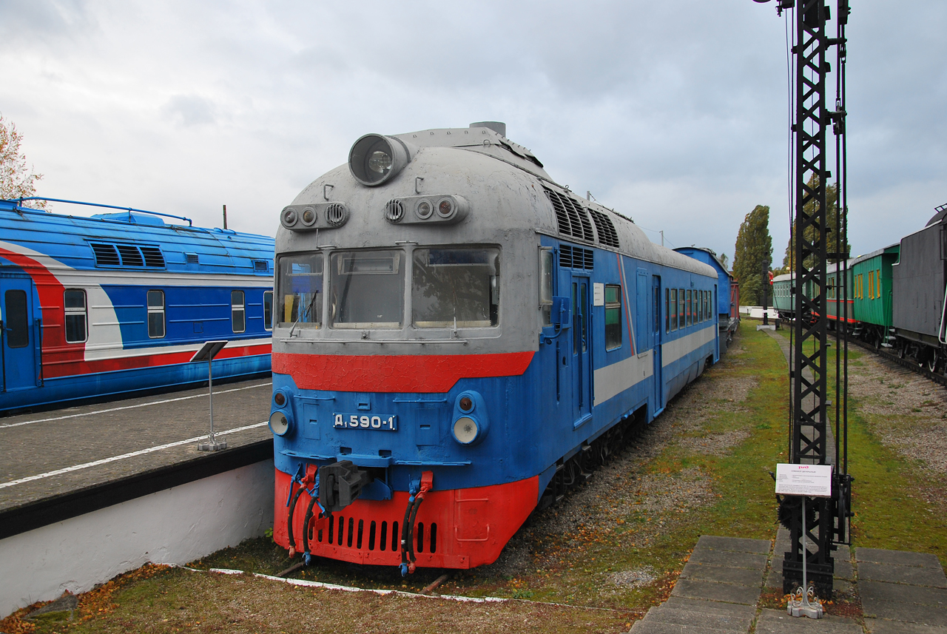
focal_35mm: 32
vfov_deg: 41.8
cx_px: 474
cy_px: 317
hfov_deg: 59.4
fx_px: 830
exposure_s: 1/200
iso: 200
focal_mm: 21
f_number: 5.6
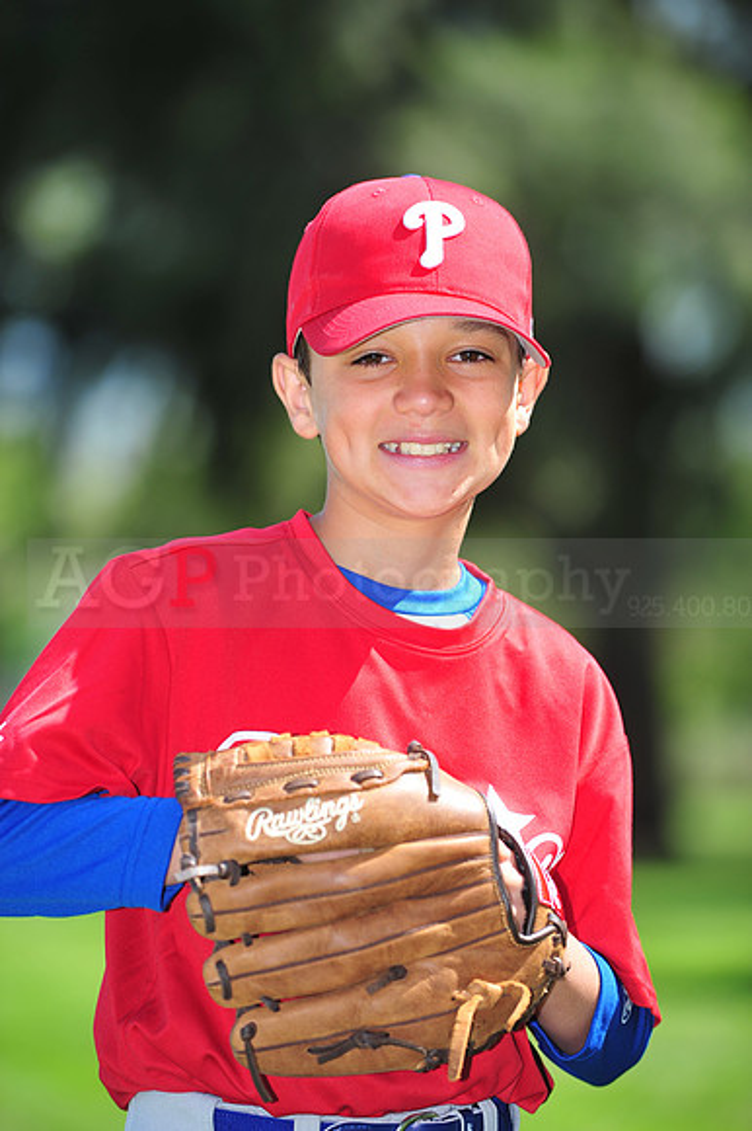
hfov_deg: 6.9
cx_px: 376
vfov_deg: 10.3
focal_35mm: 200
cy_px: 566
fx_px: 6274
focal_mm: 200
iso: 200
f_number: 4.5
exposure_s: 1/640
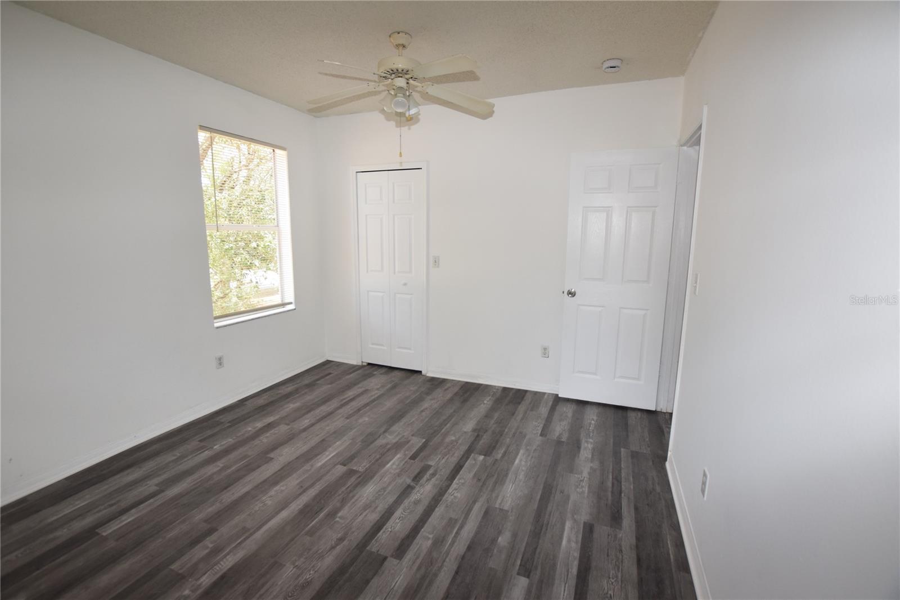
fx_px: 375
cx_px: 450
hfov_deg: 100.4
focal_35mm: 15
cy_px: 300
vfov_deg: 77.3
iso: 640
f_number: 5.6
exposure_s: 1/125
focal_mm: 10
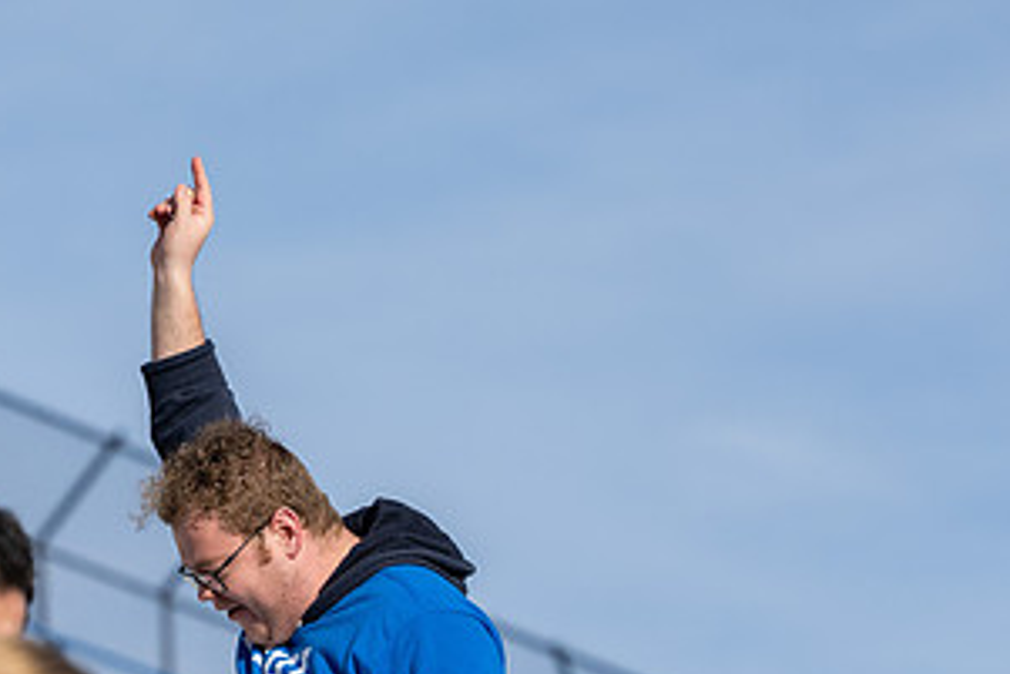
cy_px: 392
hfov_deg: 6.7
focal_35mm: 308
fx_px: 8645
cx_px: 270
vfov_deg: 4.5
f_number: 4
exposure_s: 1/2500
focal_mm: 145
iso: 100
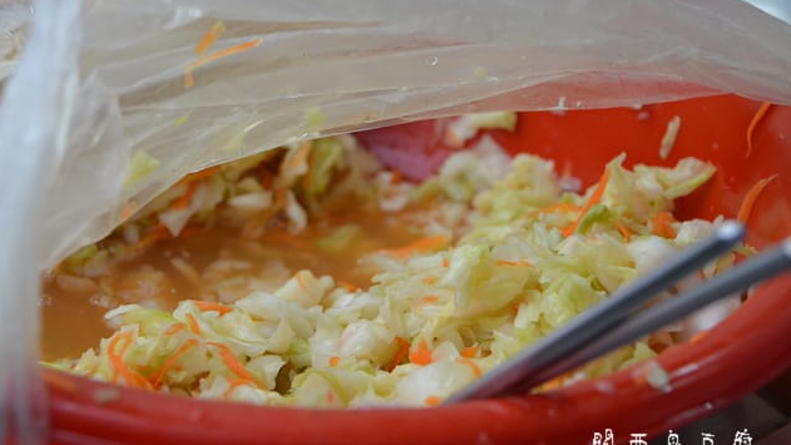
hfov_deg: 17.4
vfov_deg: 9.9
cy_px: 229
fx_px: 2580
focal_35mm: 123
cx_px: 394
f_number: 5.3
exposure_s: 1/100
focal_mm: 78
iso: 2000
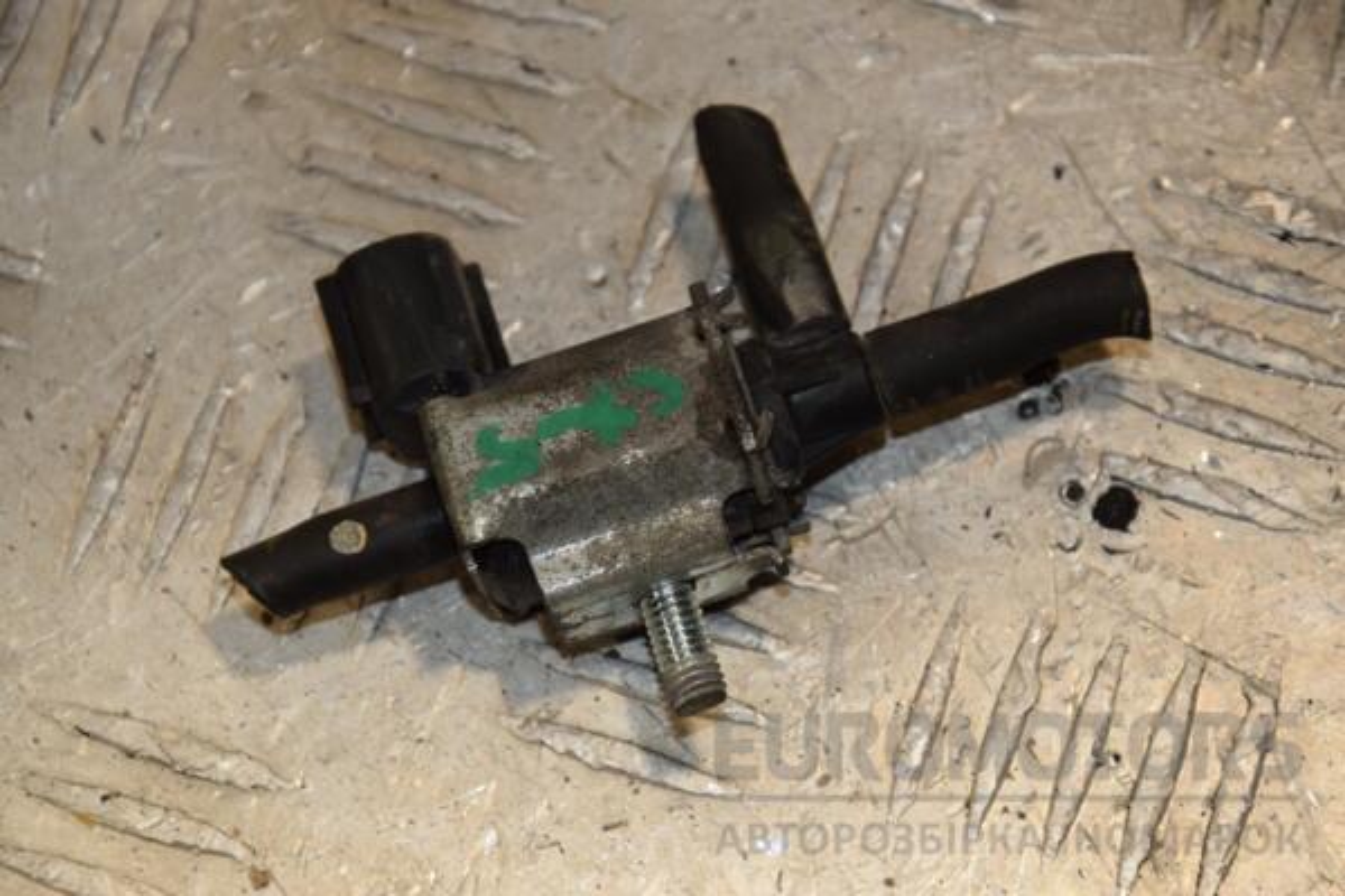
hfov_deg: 13.0
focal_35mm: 158
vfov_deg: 8.7
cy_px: 448
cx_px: 672
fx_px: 5884
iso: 800
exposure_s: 1/200
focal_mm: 105
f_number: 8
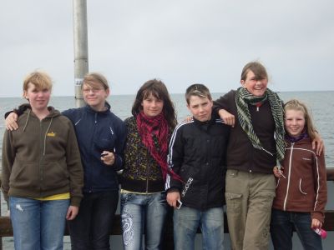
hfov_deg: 24.1
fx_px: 782
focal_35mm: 81
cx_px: 167
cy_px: 125
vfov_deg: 18.2
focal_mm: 13.5
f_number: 4
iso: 80
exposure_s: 1/500
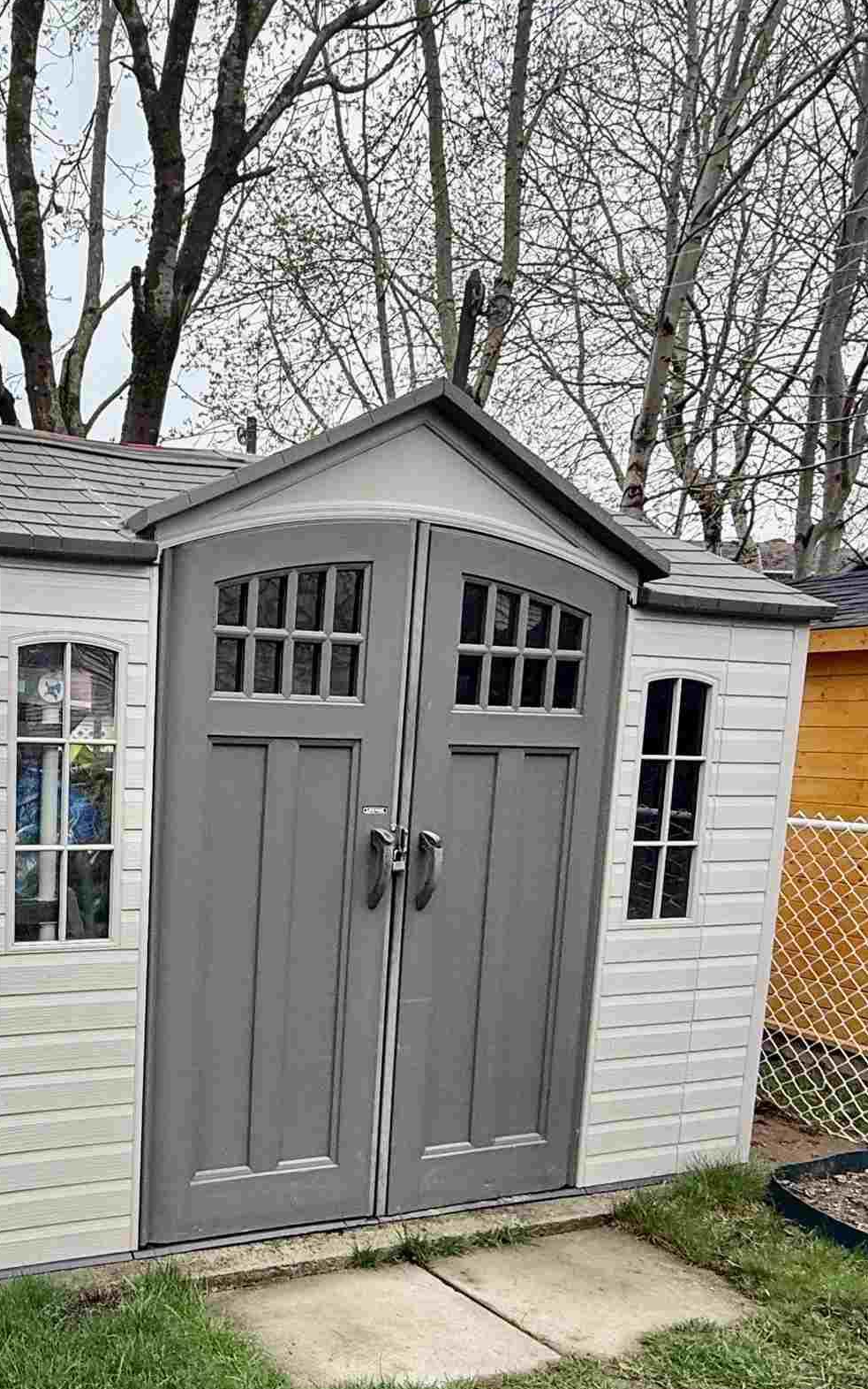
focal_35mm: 29
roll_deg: -1.2
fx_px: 1097
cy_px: 893
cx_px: 79
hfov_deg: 39.8
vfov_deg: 63.4
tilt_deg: -8.3
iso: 125
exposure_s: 1/99
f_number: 2.2
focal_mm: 2.22
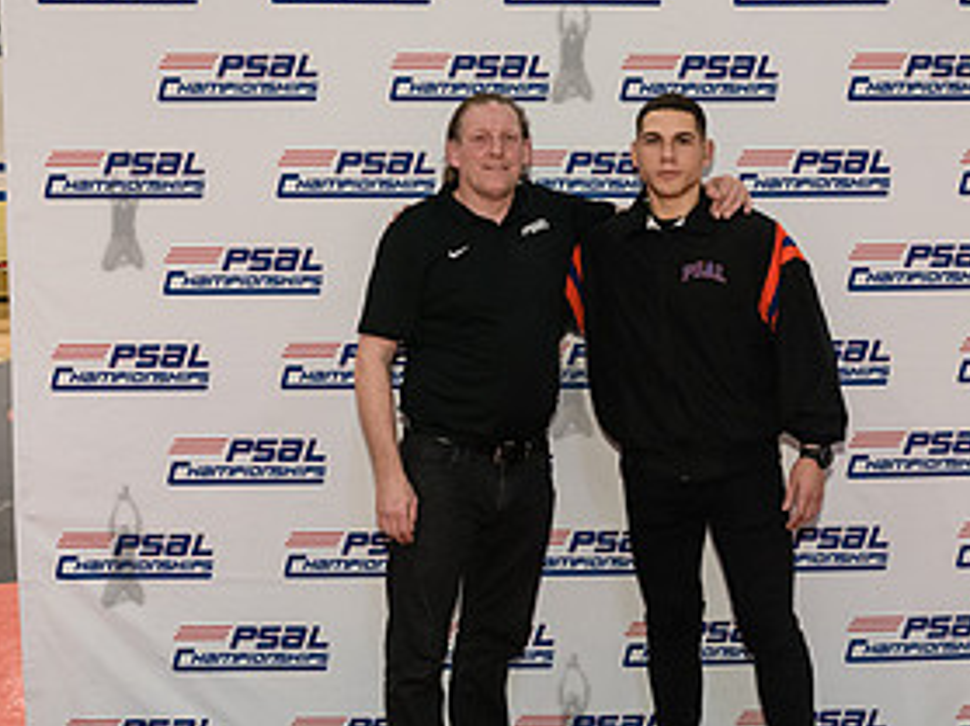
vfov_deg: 22.9
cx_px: 570
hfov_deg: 30.2
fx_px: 1793
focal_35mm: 64
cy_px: 377
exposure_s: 1/160
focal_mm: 32
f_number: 5
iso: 4000
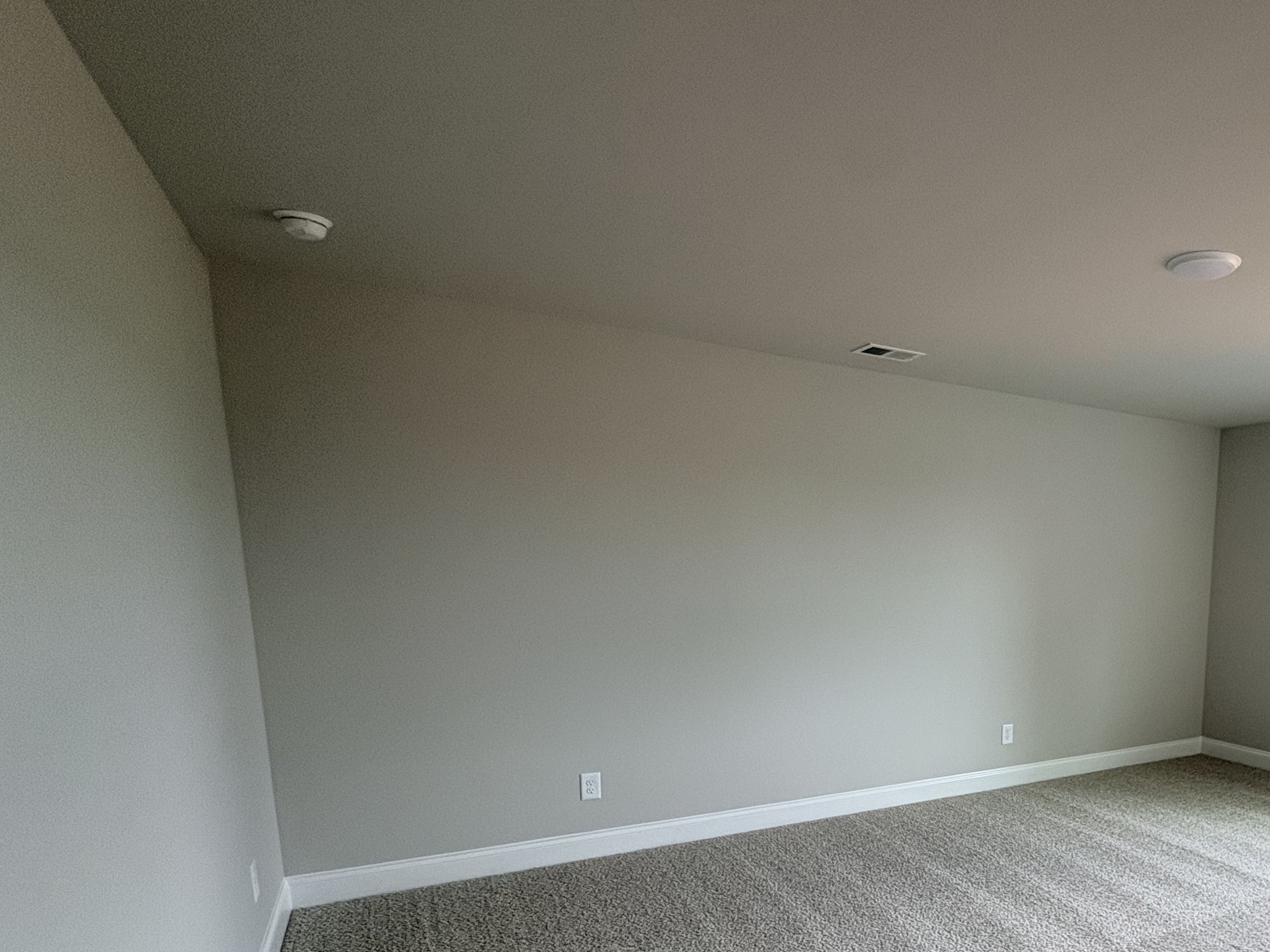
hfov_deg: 67.7
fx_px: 844
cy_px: 703
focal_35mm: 23
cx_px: 997
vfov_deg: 56.3
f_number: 2.2
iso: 160
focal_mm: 2.22
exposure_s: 1/99
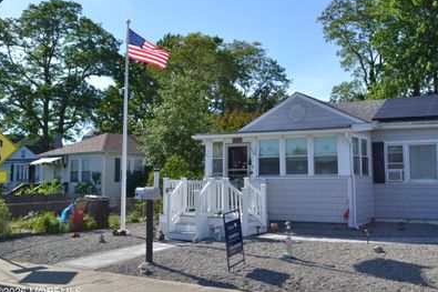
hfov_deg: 50.2
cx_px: 272
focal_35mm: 38
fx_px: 462
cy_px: 124
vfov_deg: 35.0
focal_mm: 20
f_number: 7.1
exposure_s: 1/200
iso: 100
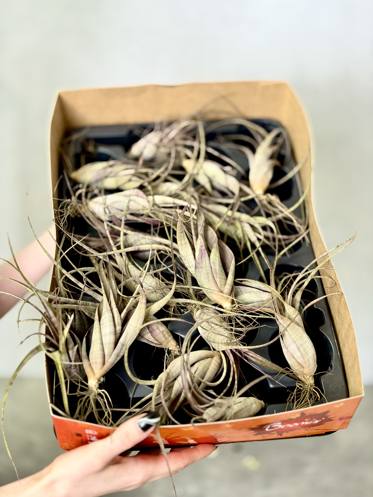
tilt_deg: -16.2
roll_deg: -0.2
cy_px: 248
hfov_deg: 30.3
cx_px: 186
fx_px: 690
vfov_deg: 39.7
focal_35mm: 48
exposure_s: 1/120
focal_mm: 6.76
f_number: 1.78
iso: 80
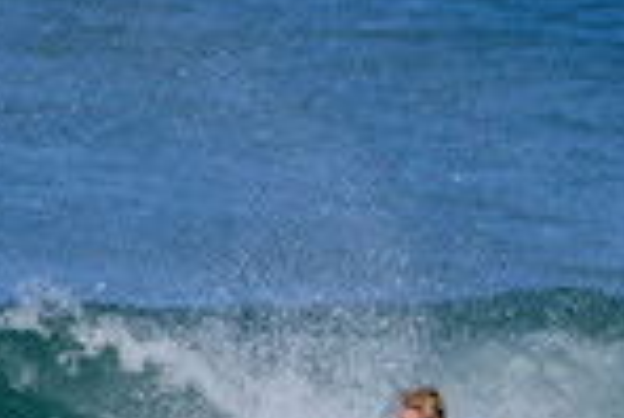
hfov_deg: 0.5
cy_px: 559
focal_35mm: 3926
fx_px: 68116
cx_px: 451
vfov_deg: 0.4
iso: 900
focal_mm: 1000
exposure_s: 1/3200
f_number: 11
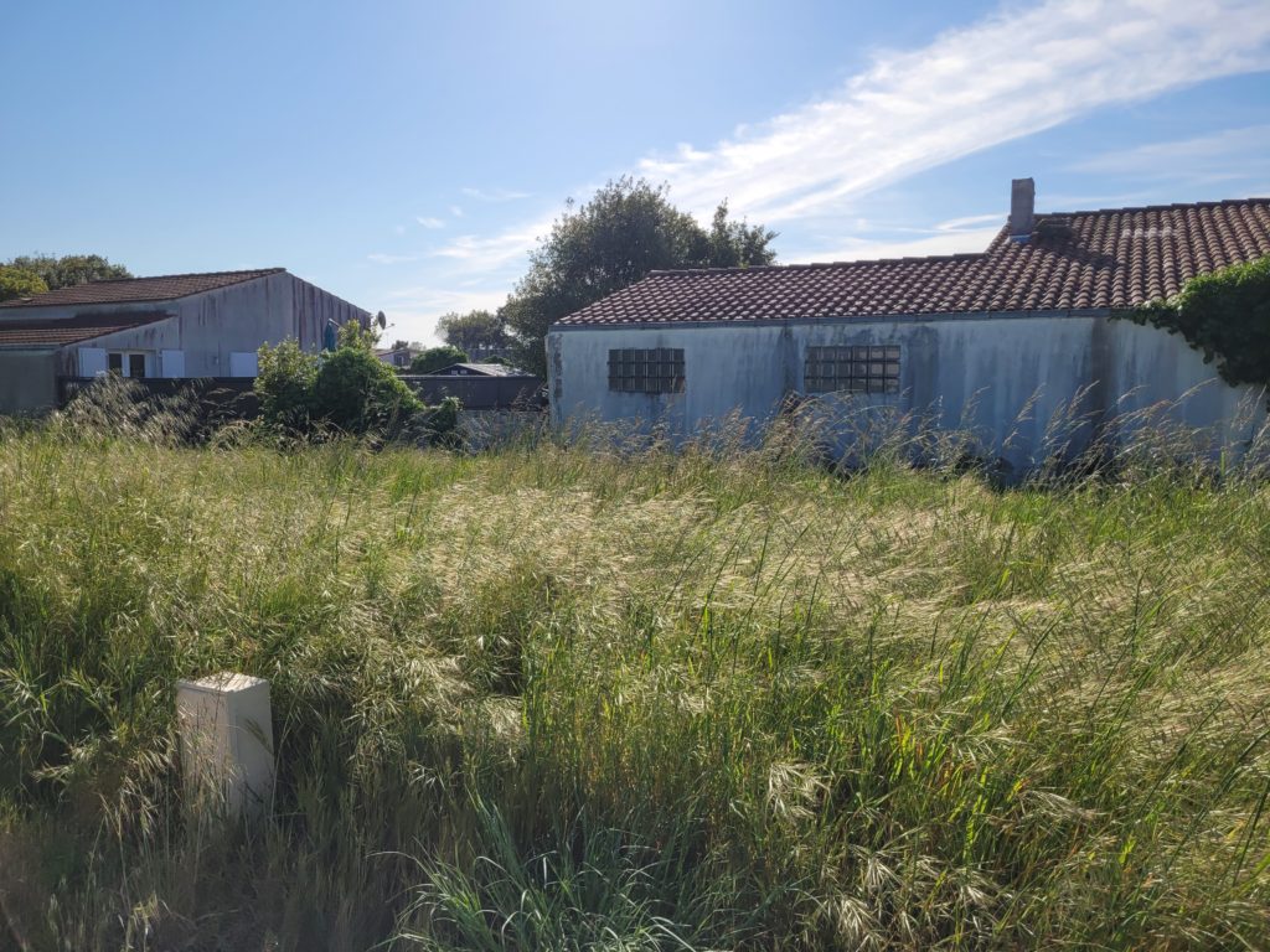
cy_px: 476
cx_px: 635
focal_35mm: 26
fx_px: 954
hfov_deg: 67.3
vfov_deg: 53.1
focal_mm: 5.4
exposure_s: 1/4076
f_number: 1.8
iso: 40
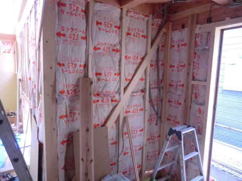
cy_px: 90
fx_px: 168
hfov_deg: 71.6
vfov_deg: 56.8
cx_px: 121
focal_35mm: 24
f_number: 3.2
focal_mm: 4.3
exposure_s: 1/40
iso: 400
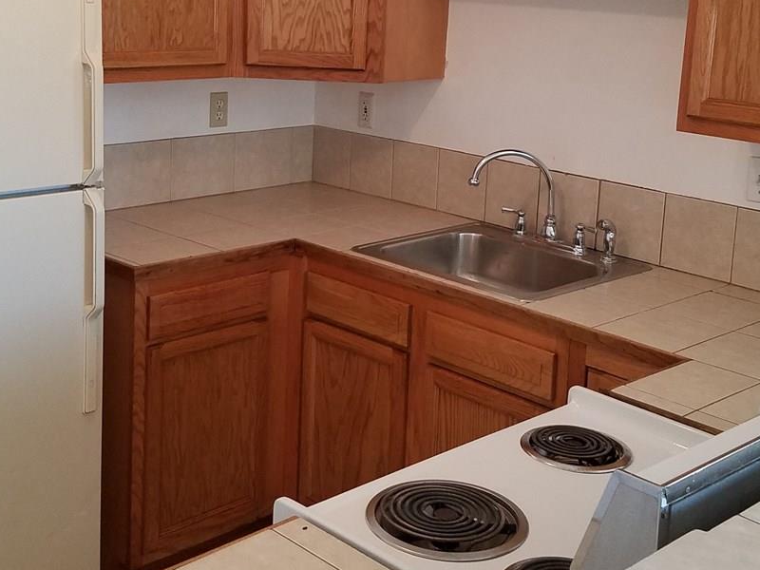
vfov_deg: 27.7
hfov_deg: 36.8
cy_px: 144
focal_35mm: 52
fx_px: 1142
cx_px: 388
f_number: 1.7
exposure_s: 1/60
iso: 200
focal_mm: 4.2
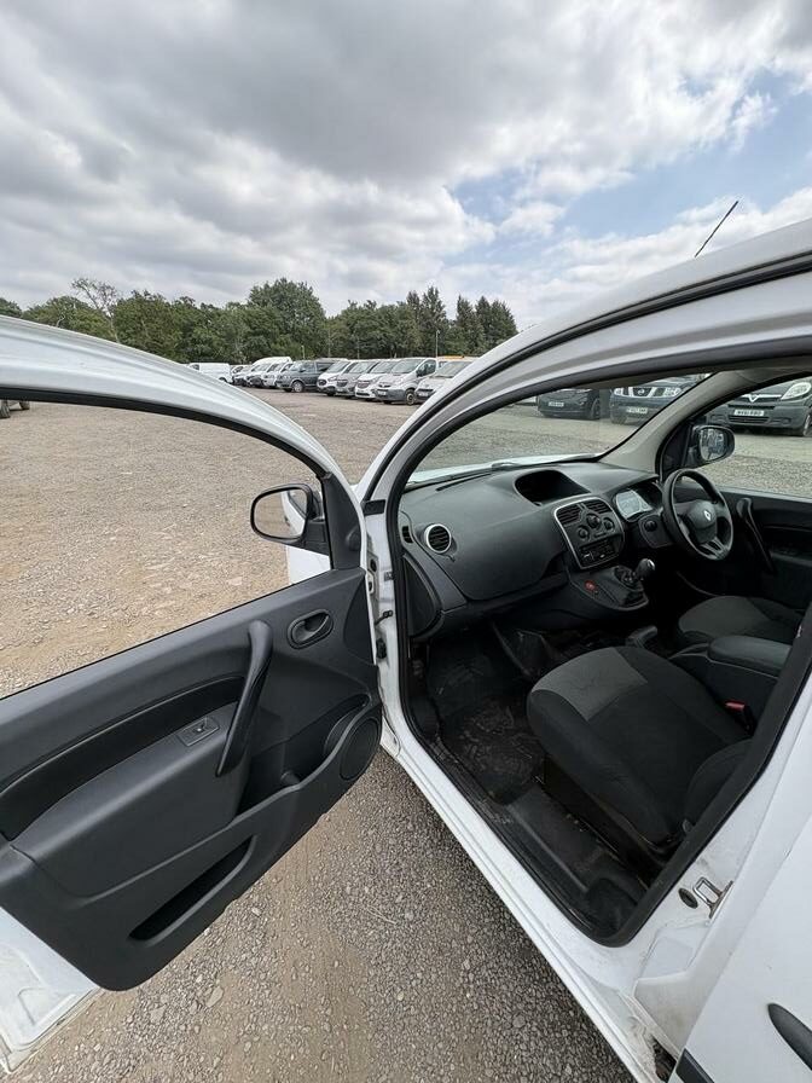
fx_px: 438
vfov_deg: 102.1
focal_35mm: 14
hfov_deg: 85.7
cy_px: 542
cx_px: 406
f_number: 2.2
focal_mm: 2.22
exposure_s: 1/569
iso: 40
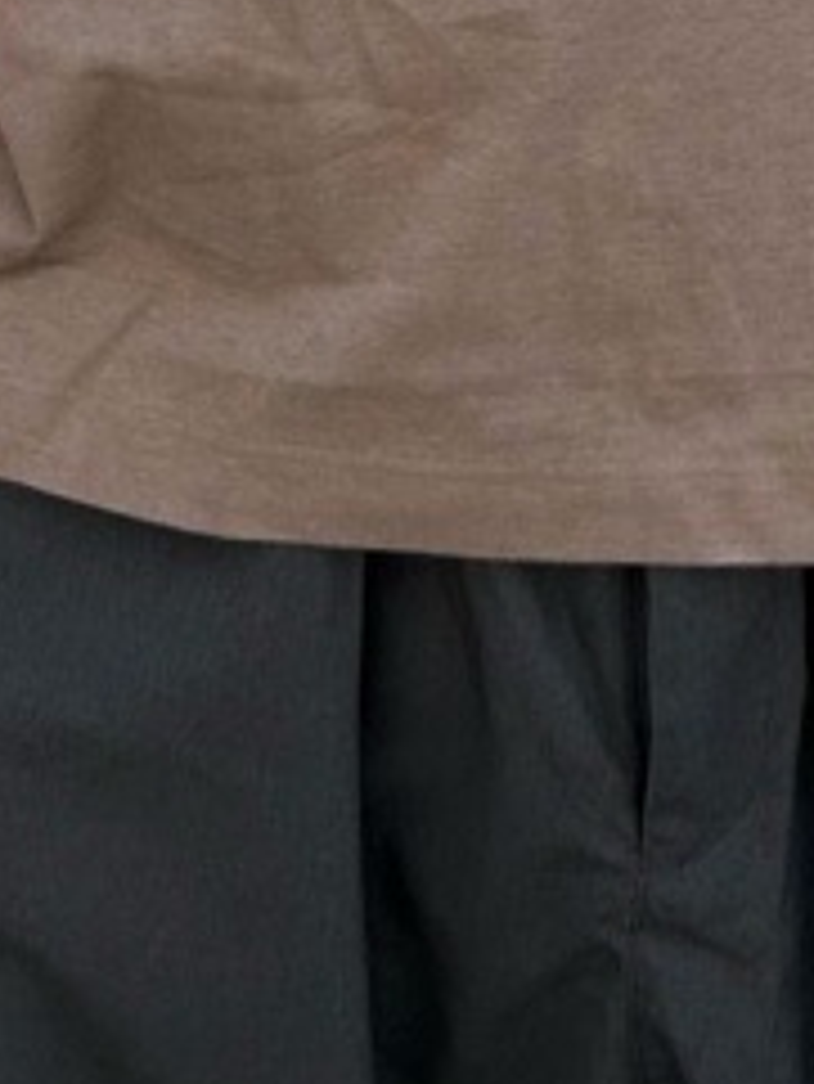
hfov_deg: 20.5
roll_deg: +0.0
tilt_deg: +0.6
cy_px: -227
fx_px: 2255
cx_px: 432
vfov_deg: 24.4
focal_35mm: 72
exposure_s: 1/1000
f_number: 1.5
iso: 50
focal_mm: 5.7
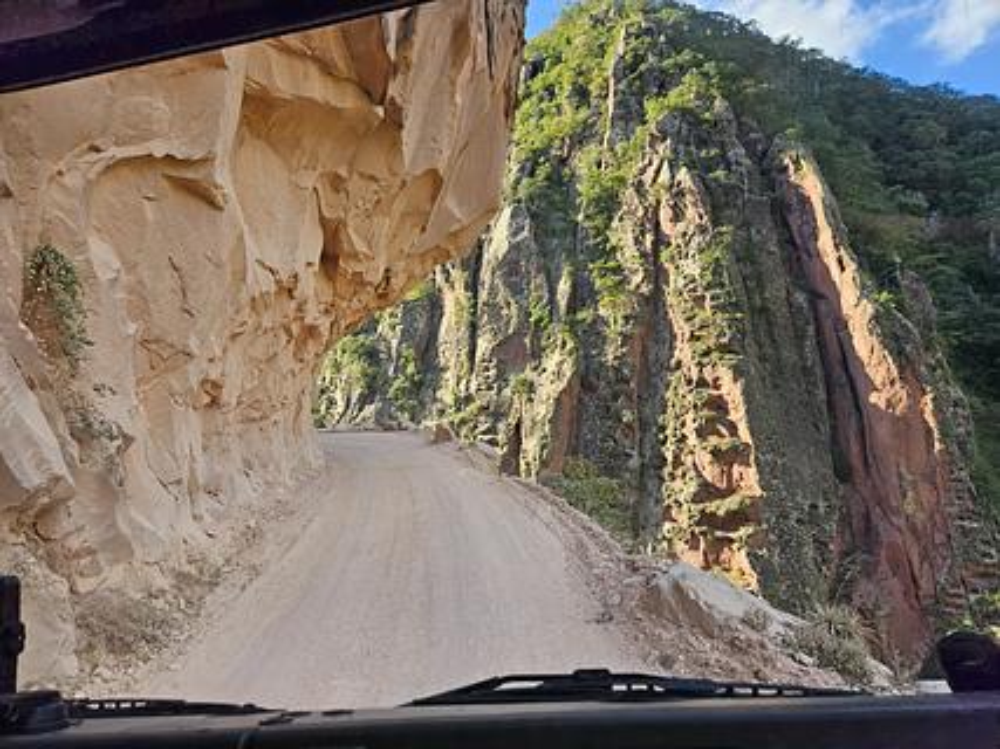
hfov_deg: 73.9
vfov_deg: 58.9
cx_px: 500
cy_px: 374
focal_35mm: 23
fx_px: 664
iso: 25
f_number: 1.8
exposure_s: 1/309
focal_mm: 5.4
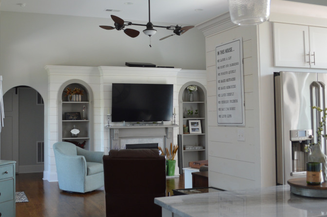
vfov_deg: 32.5
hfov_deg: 47.1
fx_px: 372
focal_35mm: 41
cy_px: 93
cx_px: 129
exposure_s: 1/80
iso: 400
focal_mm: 18
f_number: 4.5
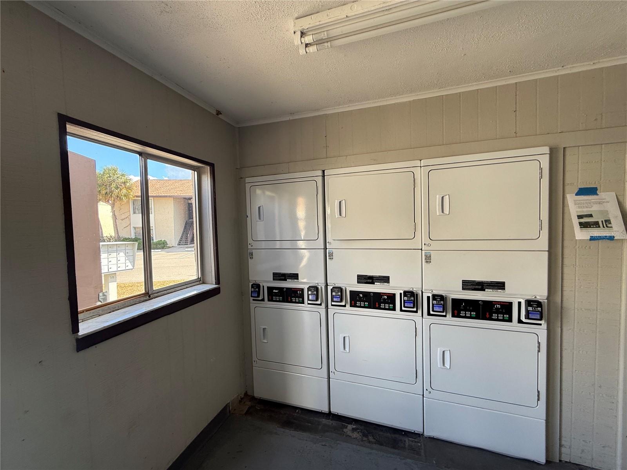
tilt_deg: -1.1
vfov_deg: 85.7
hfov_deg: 102.1
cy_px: 235
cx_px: 314
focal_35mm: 14
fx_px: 254
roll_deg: +1.8
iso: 64
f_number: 2.2
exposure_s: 1/115
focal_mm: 2.22
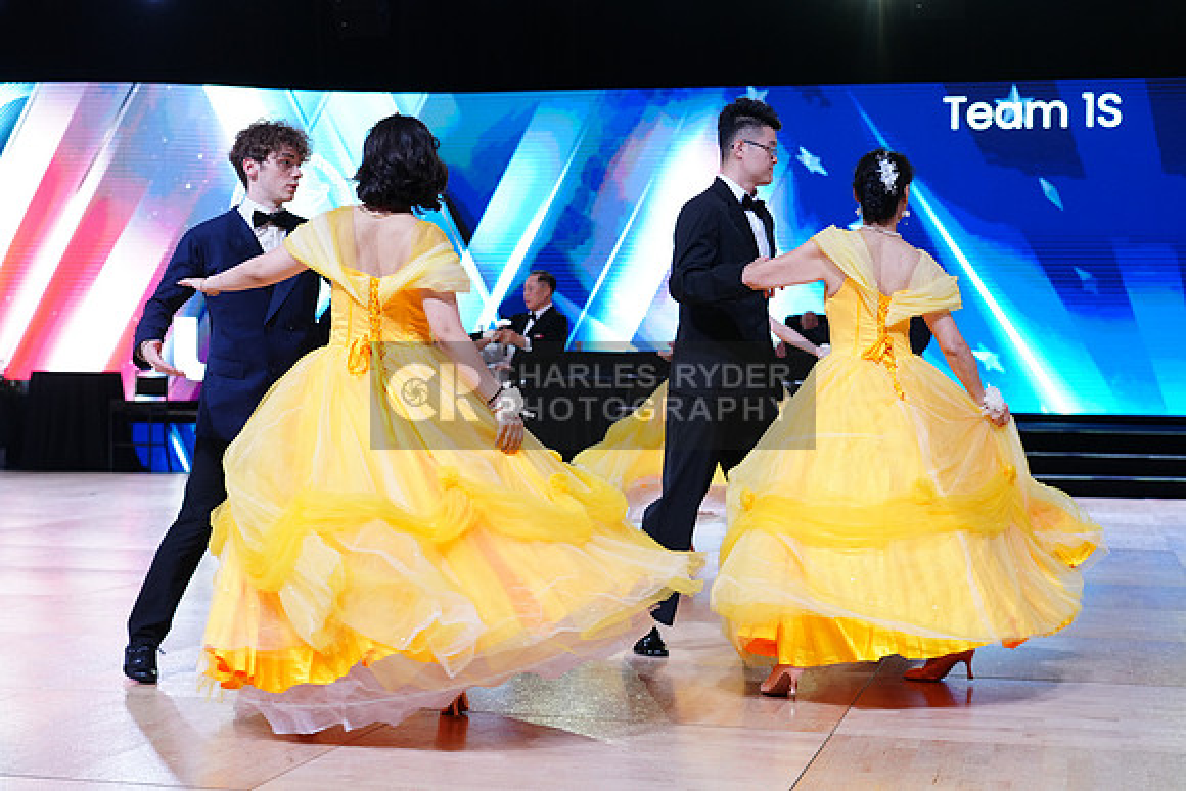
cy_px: 396
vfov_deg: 24.2
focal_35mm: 56
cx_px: 593
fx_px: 1845
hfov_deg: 35.6
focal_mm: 56
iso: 1600
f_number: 4
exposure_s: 1/500
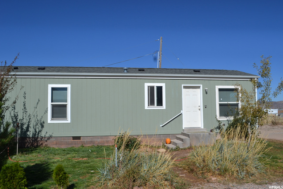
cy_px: 94
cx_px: 142
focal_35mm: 27
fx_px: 212
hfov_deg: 67.4
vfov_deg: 48.0
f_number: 9
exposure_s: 1/320
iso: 100
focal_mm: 18
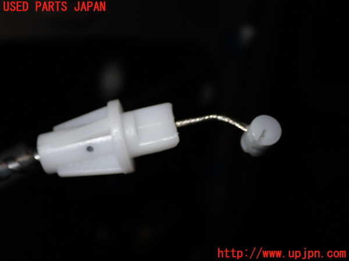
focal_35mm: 50
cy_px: 130
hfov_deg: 38.2
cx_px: 174
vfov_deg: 29.1
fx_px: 504
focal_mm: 9.01
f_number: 9
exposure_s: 1/50
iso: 200
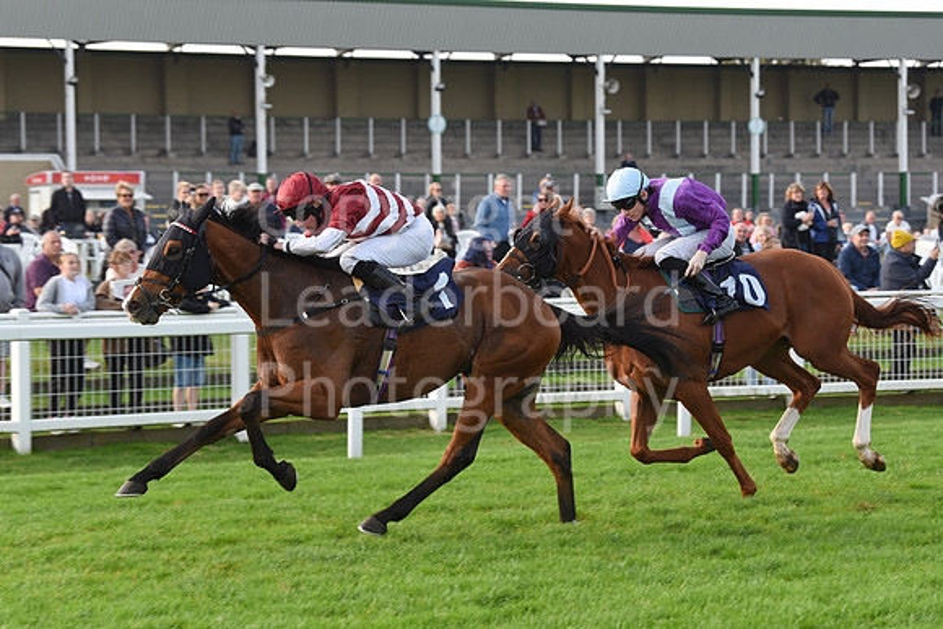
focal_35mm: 120
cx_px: 472
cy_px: 314
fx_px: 3144
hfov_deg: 17.1
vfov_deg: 11.4
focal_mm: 120
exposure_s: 1/1000
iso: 640
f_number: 5.6
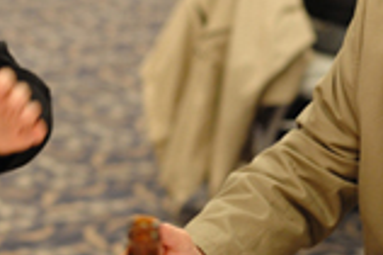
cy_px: 80
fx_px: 2157
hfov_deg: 10.0
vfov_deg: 6.7
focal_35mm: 203
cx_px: -44
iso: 1600
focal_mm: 50
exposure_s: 1/100
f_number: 2.8
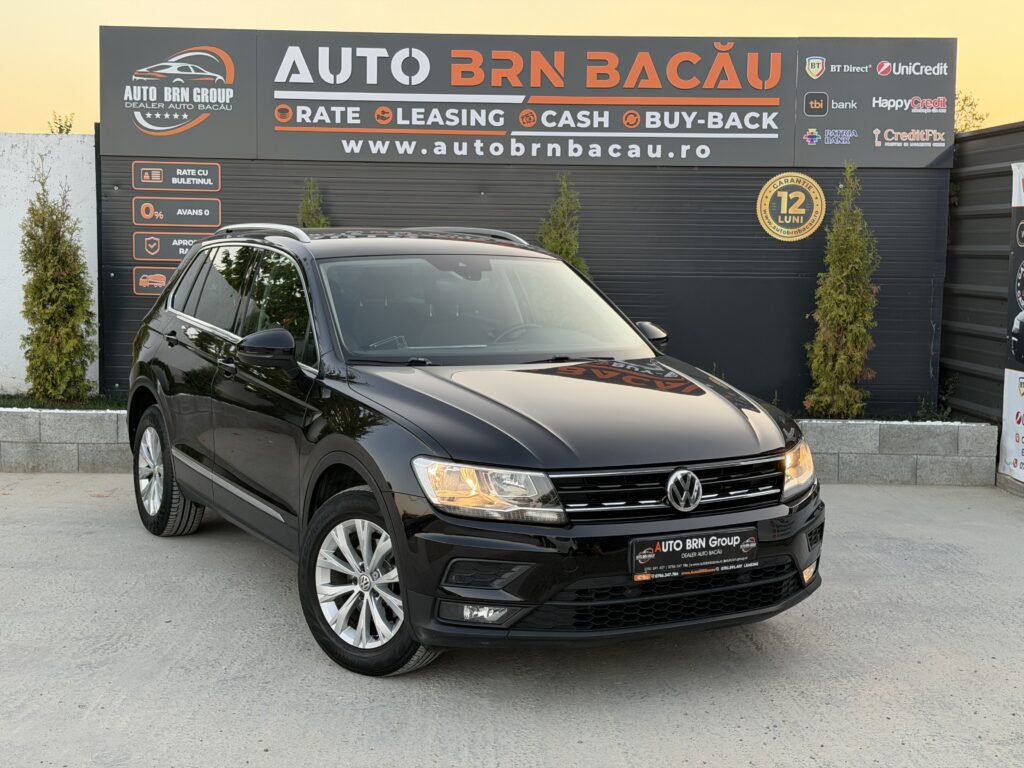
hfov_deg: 39.7
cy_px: 384
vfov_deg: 30.3
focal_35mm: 48
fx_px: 1420
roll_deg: -0.7
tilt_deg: -5.3
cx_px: 512
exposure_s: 1/183
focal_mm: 6.76
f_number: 1.78
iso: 80
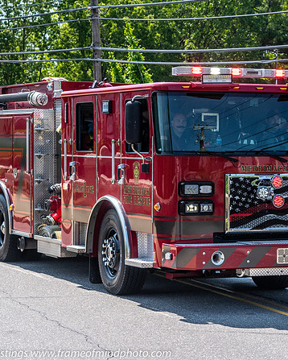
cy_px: 196
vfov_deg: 16.2
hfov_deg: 12.9
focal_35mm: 119
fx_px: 1267
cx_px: 200
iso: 250
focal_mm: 66
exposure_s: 1/800
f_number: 7.1
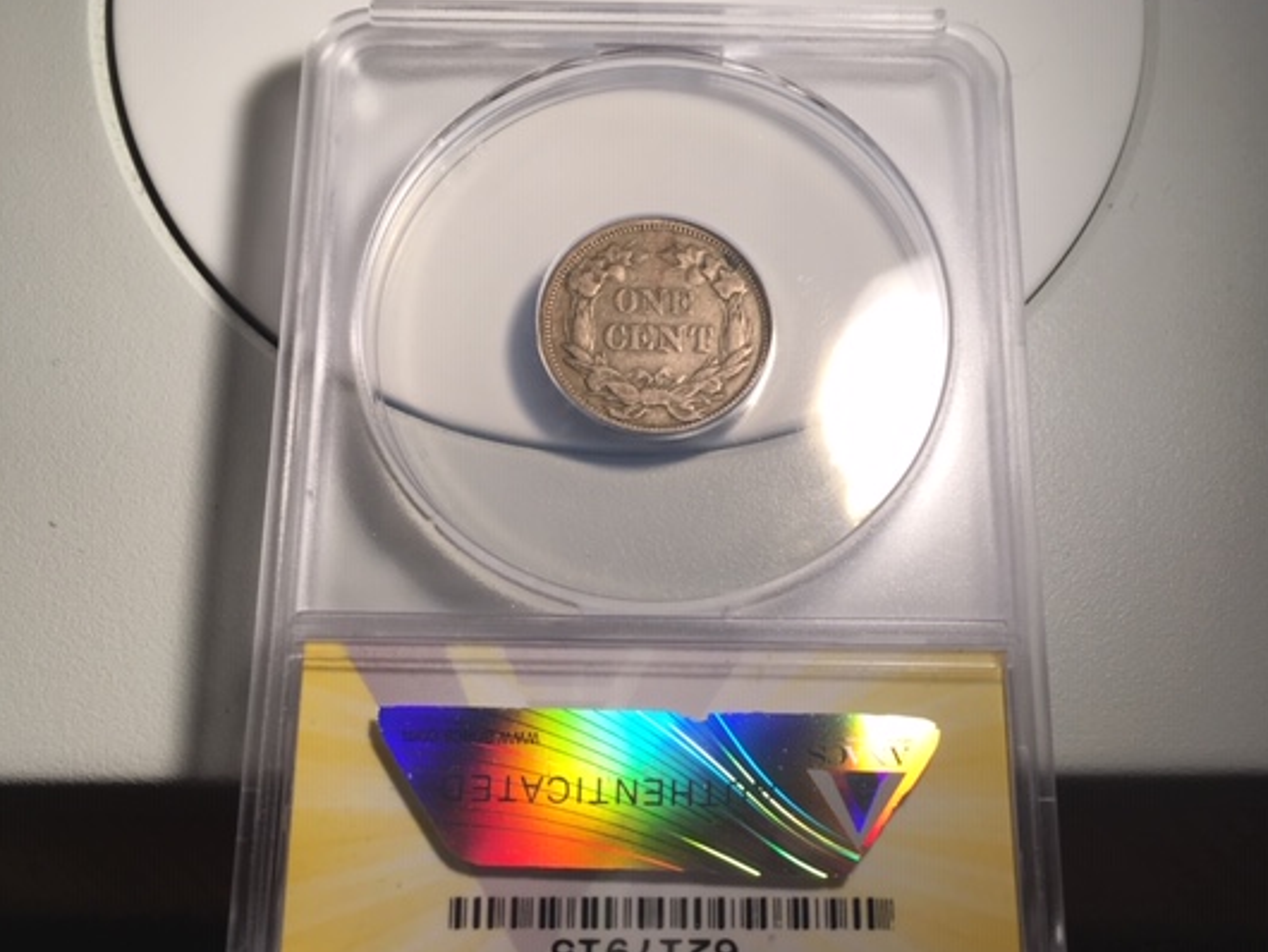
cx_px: 663
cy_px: 541
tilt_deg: -74.4
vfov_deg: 40.6
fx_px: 1283
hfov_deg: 52.6
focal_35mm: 35
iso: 32
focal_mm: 4.15
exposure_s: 1/120
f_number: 2.2
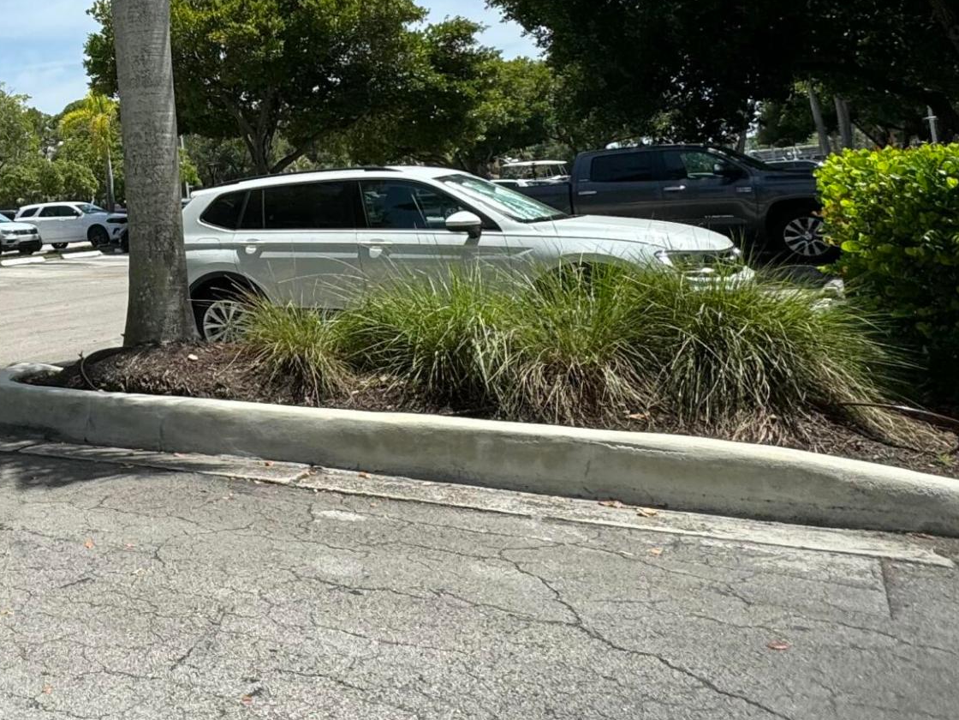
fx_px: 997
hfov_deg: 43.5
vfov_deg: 37.5
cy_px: 98
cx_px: -13
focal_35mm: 36
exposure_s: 1/1709
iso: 50
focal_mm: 2.22
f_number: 2.2
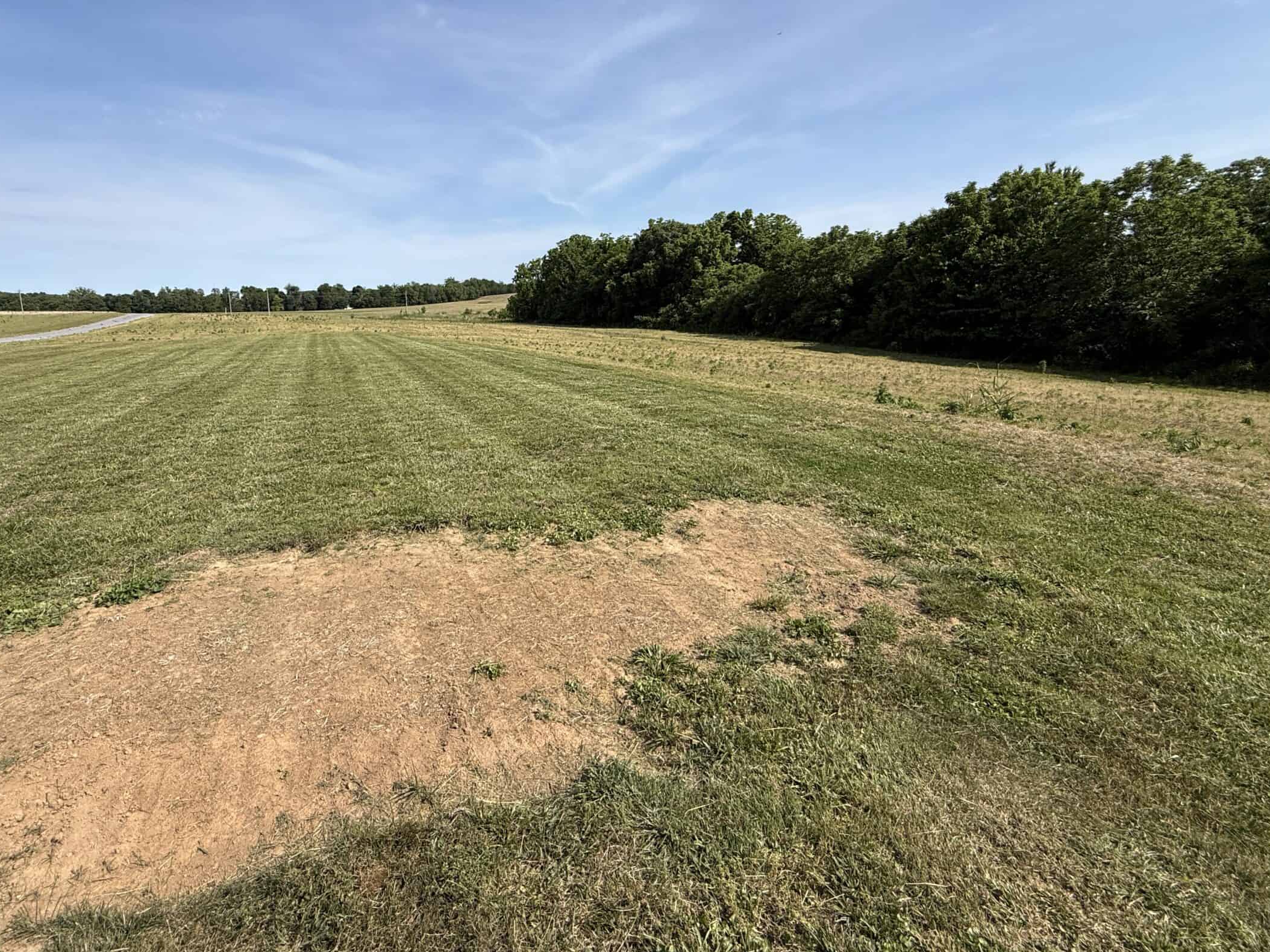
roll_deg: +1.4
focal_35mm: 17
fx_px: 624
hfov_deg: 90.6
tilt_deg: -6.8
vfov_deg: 74.0
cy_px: 385
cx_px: 555
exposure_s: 1/2165
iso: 50
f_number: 2.2
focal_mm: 2.22
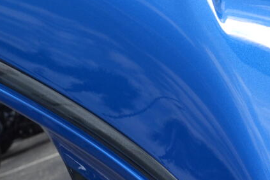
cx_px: 416
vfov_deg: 6.4
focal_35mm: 213
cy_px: 115
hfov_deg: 9.4
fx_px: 1597
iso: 100
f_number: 9
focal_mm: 30
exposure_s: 1/200
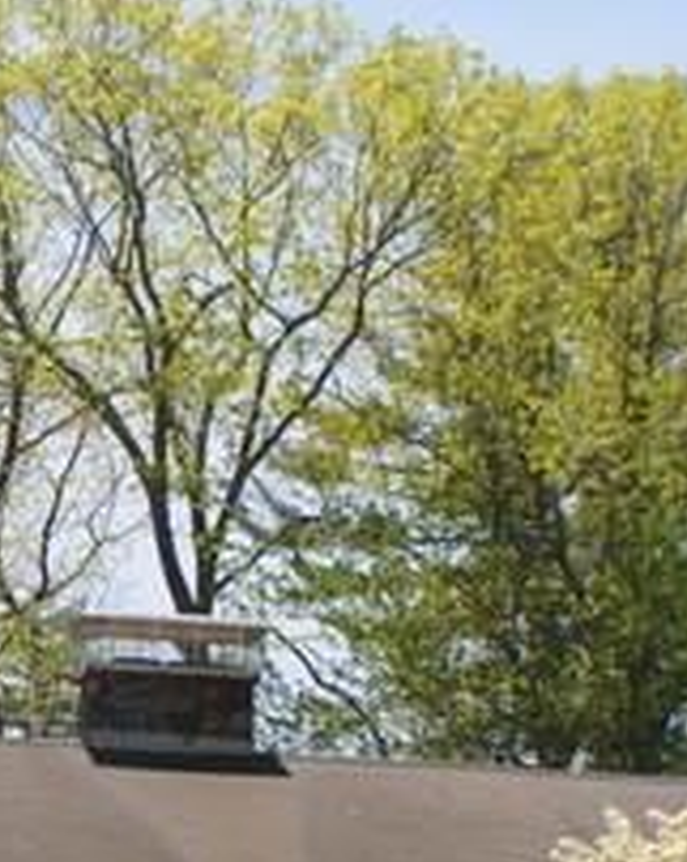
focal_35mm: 125
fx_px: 3184
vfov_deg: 15.4
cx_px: -21
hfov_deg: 12.2
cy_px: 629
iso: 200
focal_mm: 28
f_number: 4.5
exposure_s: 1/1000
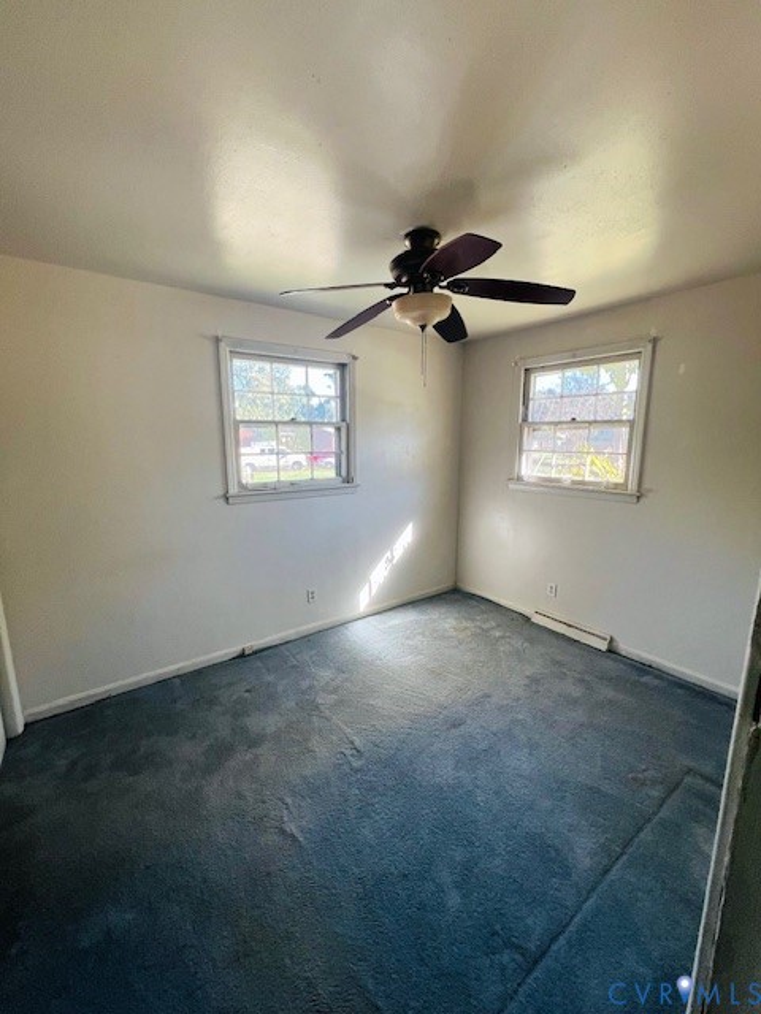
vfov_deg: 106.2
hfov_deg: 89.9
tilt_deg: -8.5
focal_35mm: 13
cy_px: 507
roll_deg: +0.1
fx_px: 381
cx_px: 380
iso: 100
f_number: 1.8
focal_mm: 1.57
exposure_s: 1/99
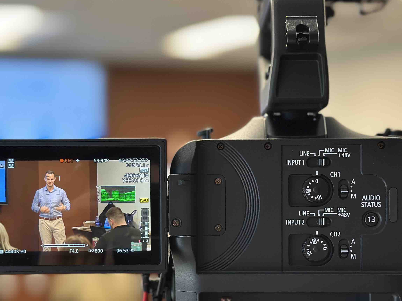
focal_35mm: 84
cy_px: 200
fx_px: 976
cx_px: 179
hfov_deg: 23.3
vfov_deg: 17.5
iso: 125
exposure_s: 1/60
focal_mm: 6.86
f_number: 1.78
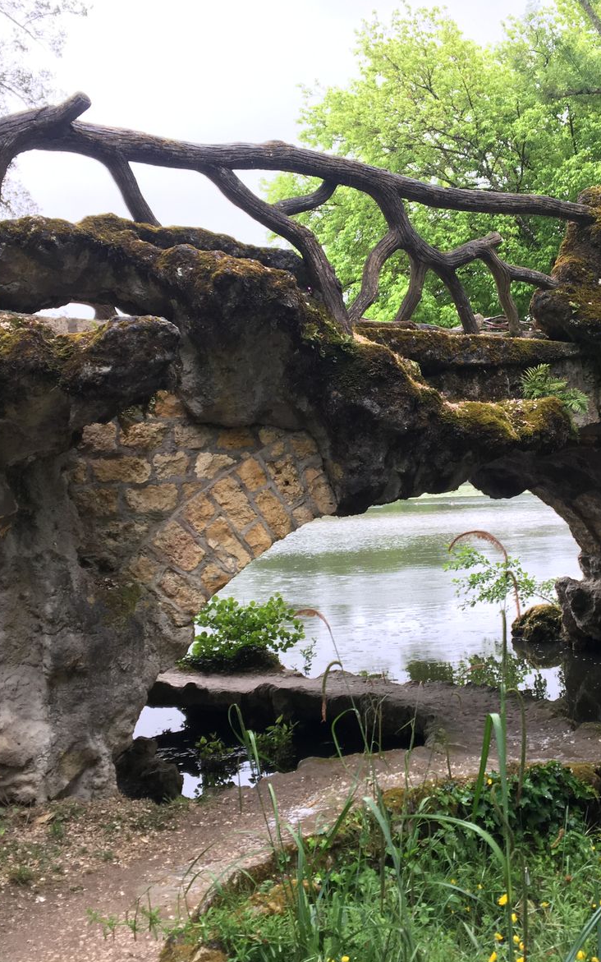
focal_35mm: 42
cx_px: 398
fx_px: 1101
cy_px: 486
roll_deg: +2.0
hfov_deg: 30.3
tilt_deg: -2.2
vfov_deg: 47.2
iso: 32
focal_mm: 4.15
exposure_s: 1/100
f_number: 2.2
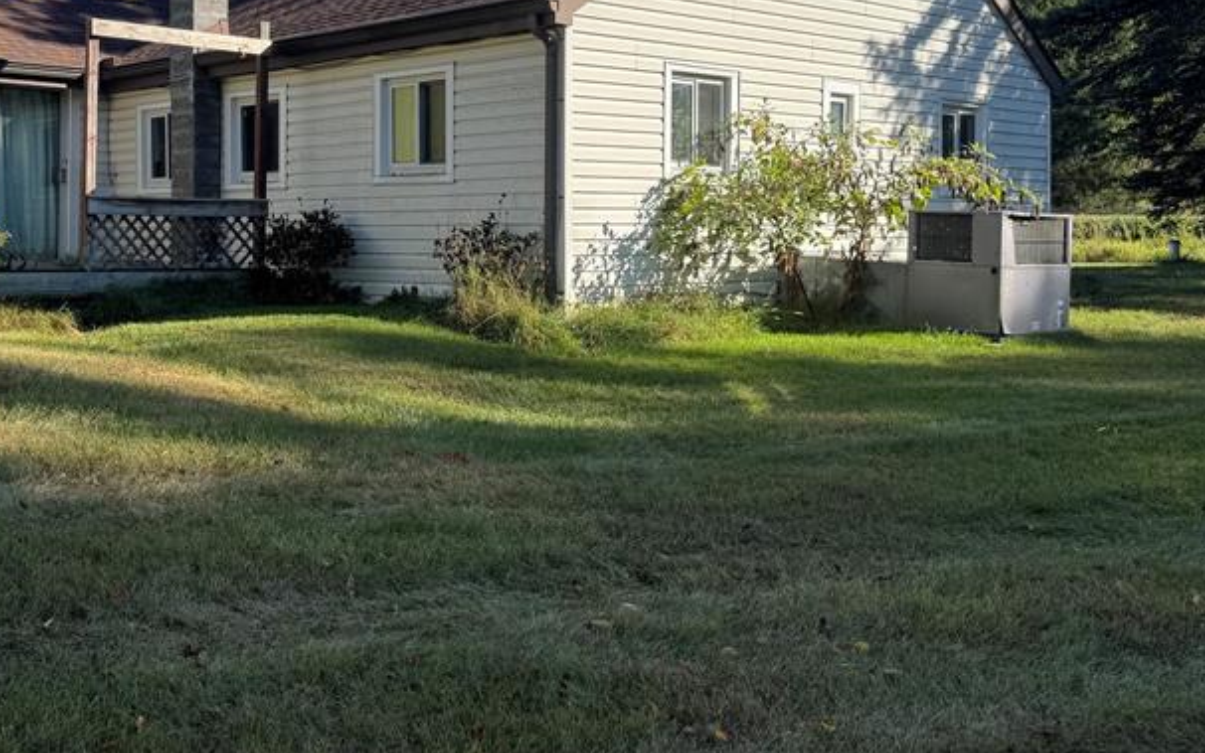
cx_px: 358
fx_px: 1412
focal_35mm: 43
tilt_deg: +2.3
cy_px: 199
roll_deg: +1.1
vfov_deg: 29.5
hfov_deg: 45.2
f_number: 1.78
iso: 80
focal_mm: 6.76
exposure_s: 1/2604
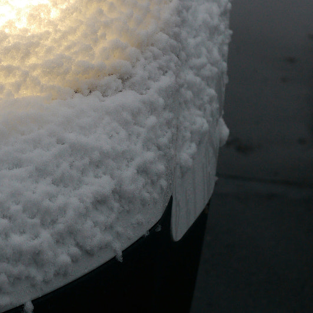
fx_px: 1084
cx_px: 20
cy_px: 22
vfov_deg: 16.2
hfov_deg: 16.2
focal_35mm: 106
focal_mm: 20
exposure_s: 1/1000
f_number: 2.8
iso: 160
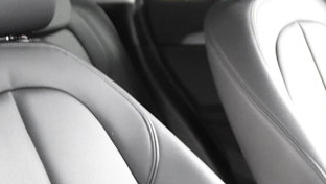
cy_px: 277
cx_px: 288
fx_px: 891
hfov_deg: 20.4
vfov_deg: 11.3
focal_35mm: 103
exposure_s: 1/30
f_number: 2.8
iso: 5600
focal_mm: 20
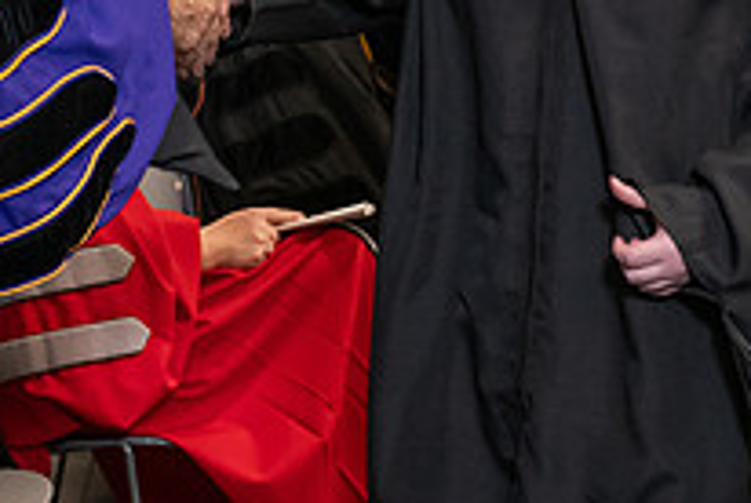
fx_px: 4115
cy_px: -140
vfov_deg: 6.9
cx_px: 248
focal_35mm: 197
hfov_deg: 10.4
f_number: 5
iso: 2000
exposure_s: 1/125
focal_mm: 70
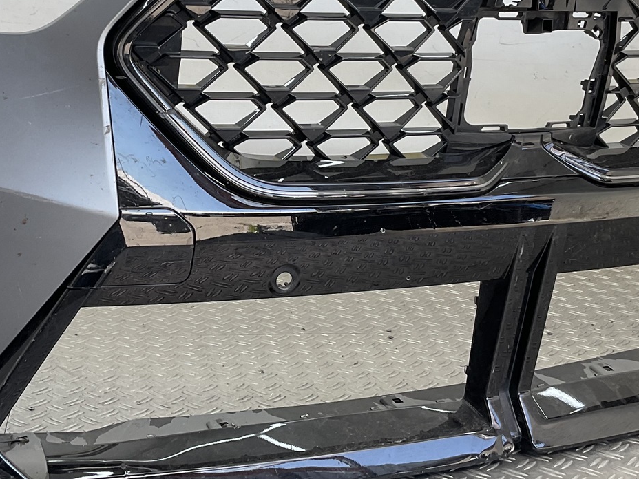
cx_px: 251
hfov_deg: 30.6
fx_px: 1163
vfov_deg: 23.1
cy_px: 134
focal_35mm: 63
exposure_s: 1/132
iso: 16
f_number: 1.8
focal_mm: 3
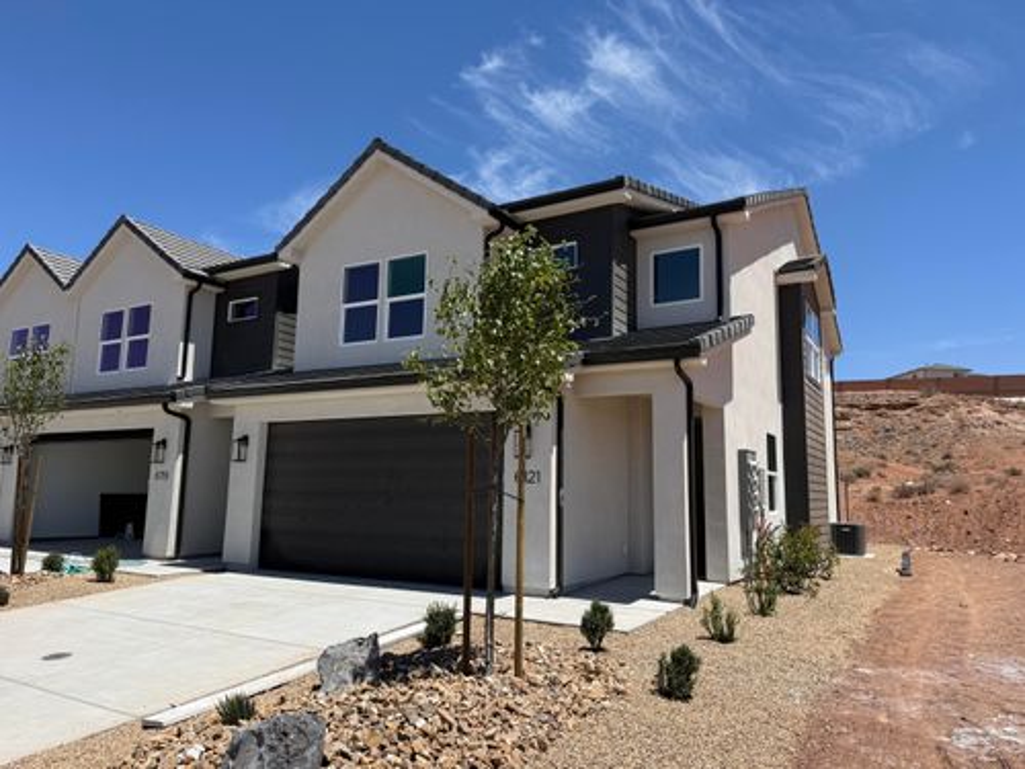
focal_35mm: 24
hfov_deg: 71.6
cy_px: 384
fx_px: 711
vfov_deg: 56.8
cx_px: 512
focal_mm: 6.76
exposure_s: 1/5319
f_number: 1.78
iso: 80
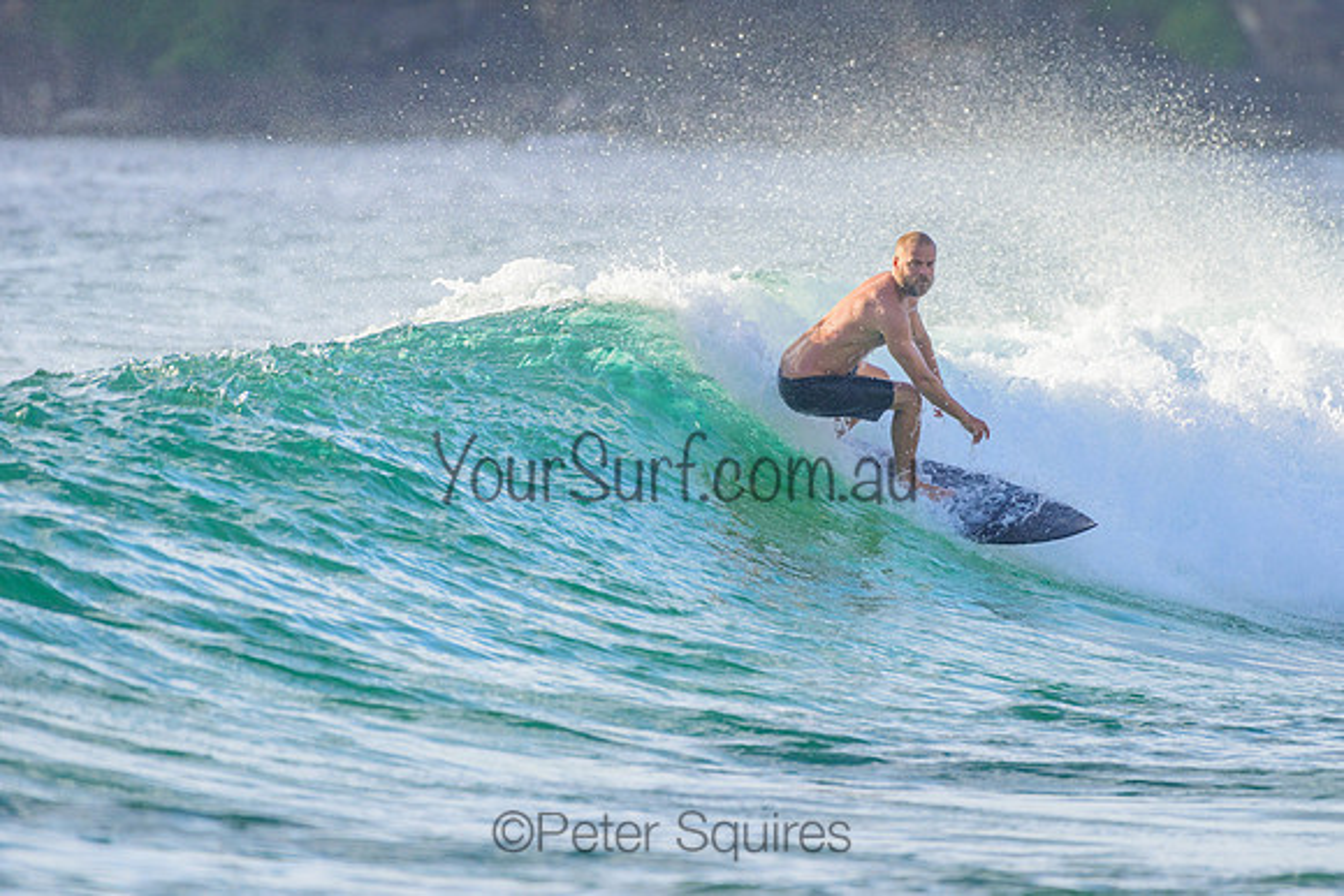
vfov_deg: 2.2
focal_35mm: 613
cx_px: 824
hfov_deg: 3.4
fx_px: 22894
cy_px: 389
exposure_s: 1/2000
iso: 280
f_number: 5.6
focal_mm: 500
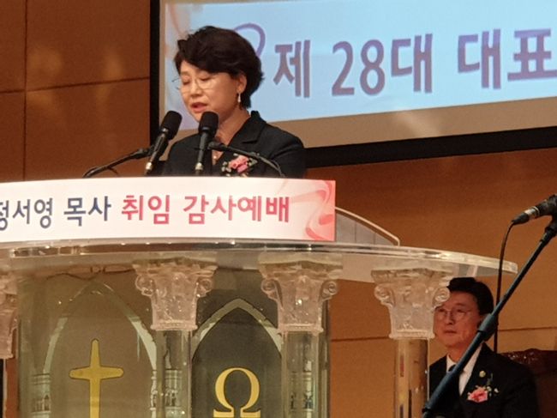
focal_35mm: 52
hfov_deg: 36.8
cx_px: 278
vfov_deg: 28.0
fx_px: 836
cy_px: 209
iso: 100
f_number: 2.4
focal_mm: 6
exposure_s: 1/30
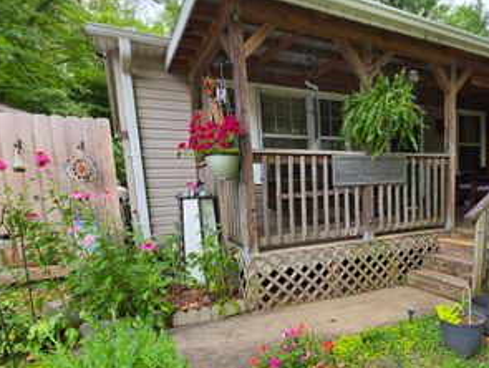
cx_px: 335
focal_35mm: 22
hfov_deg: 73.5
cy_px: 228
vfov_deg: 60.5
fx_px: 311
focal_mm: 2.2
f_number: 1.9
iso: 20
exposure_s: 1/120
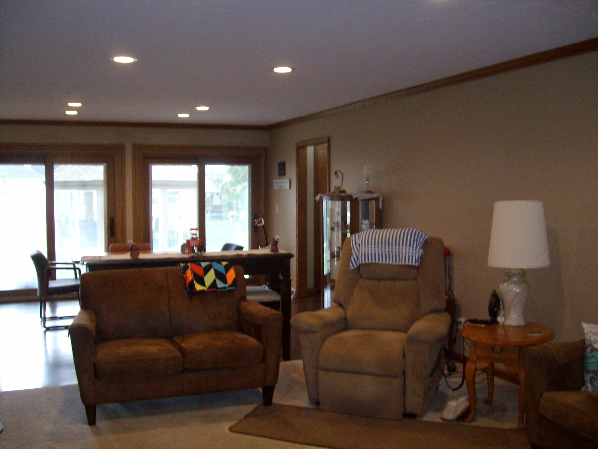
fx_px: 605
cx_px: 299
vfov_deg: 40.7
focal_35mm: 35
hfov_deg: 52.6
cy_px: 224
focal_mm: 5.8
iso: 200
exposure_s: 1/40
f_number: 2.8
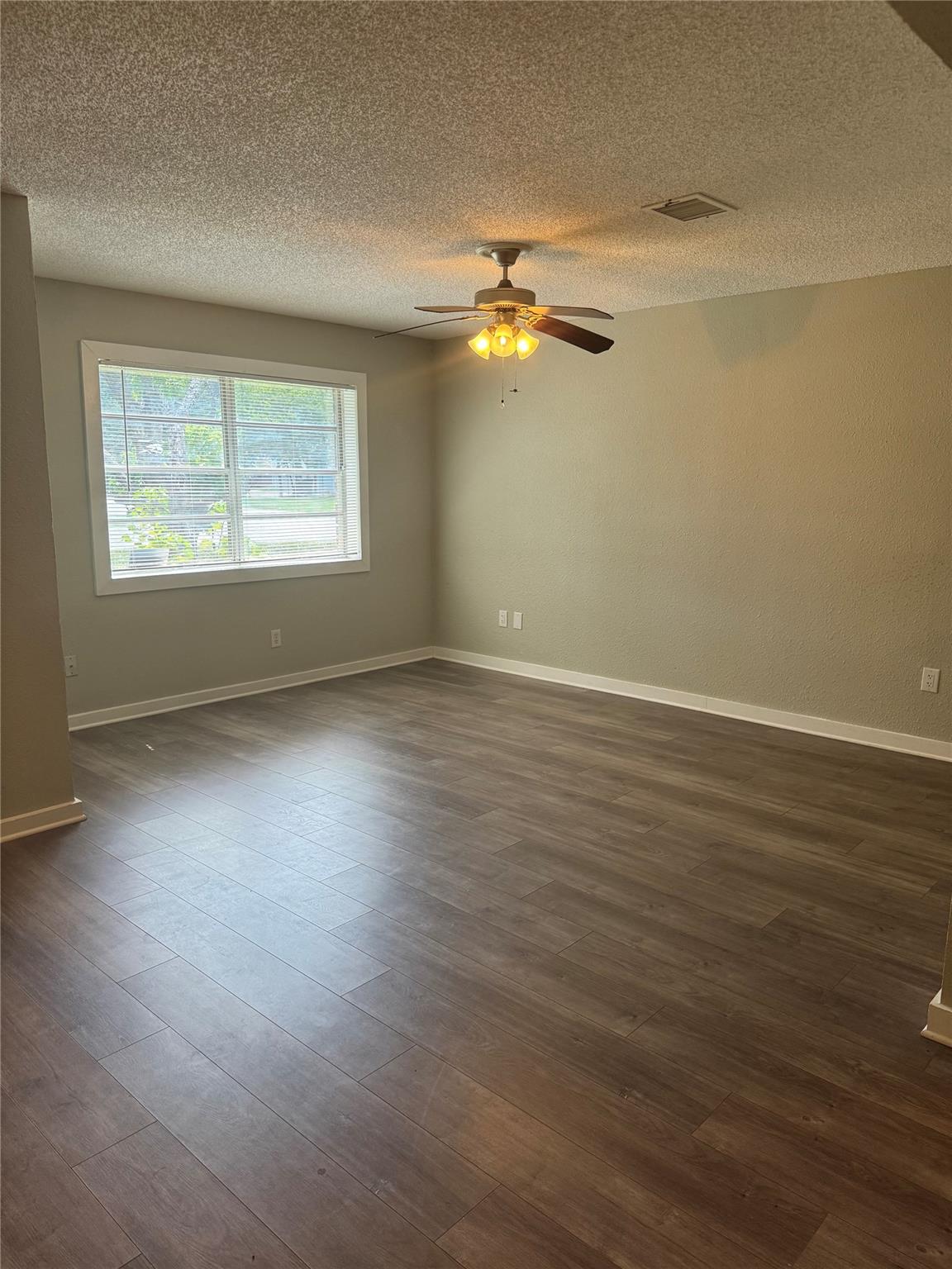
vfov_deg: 71.6
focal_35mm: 24
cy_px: 634
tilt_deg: -10.4
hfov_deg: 56.8
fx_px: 880
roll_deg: -0.1
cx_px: 476
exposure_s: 1/120
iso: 160
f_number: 1.78
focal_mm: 6.76
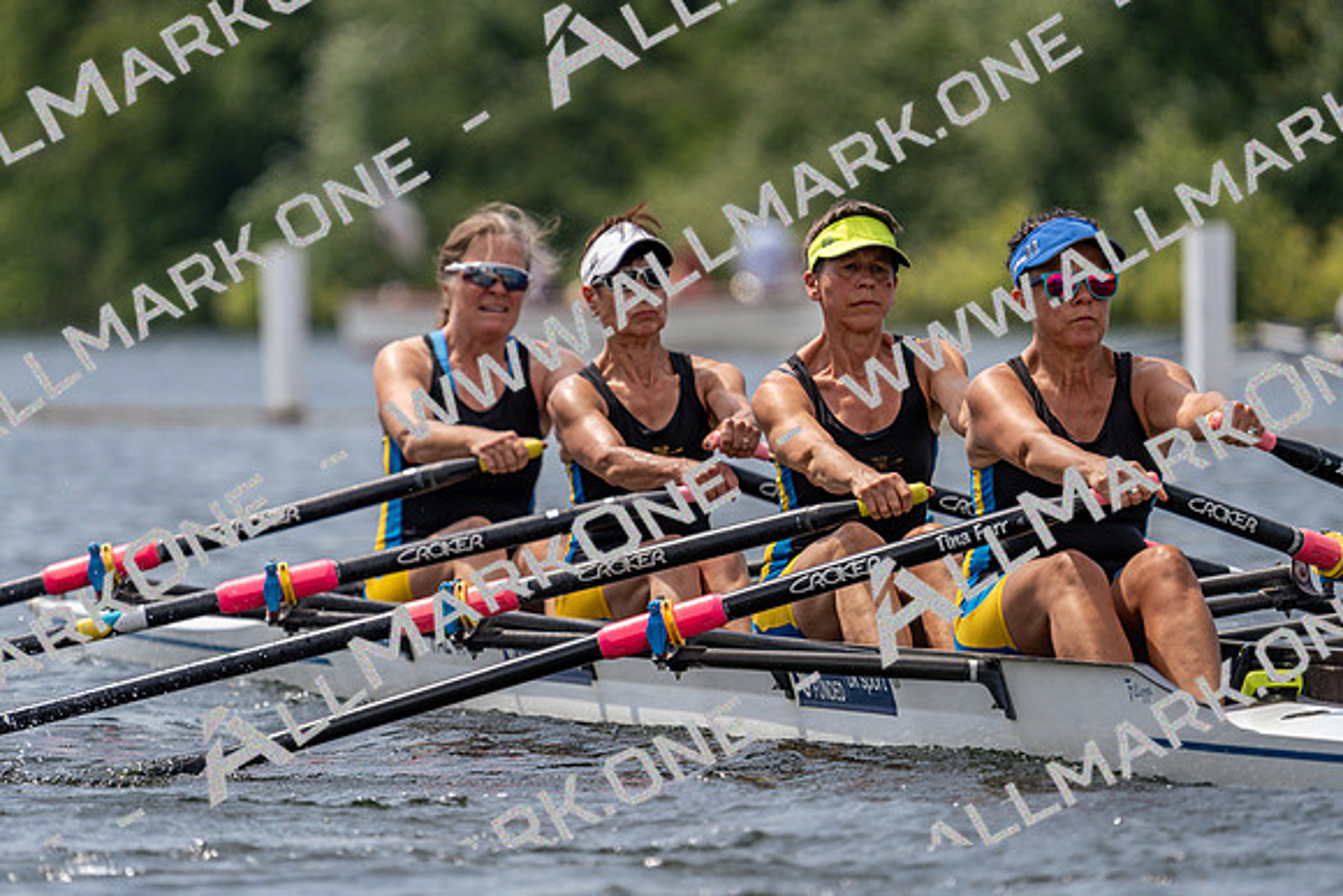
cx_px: 672
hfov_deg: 4.6
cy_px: 448
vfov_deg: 3.1
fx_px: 16567
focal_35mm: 444
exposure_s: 1/1600
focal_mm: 444
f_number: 6.3
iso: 250
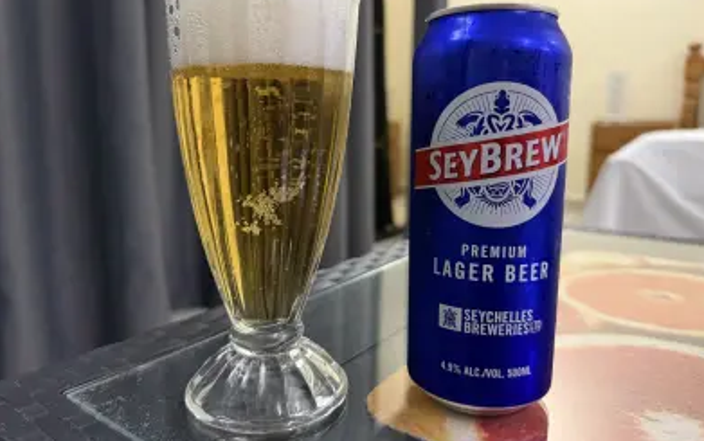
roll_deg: -0.2
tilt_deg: -8.8
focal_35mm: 26
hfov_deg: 70.4
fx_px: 499
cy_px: 203
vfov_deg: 47.6
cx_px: 353
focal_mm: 6.76
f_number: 1.78
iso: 800
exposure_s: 1/33
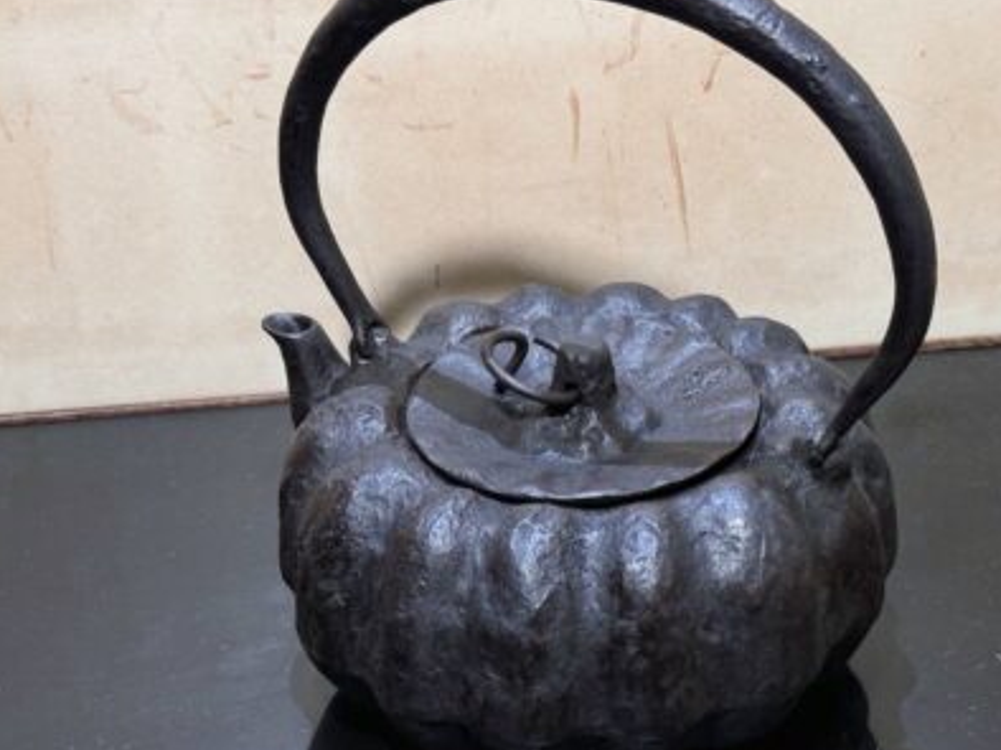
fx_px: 1878
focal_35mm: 65
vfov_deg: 22.6
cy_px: 386
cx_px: 588
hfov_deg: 29.8
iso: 250
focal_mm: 6.76
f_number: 1.78
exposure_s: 1/58
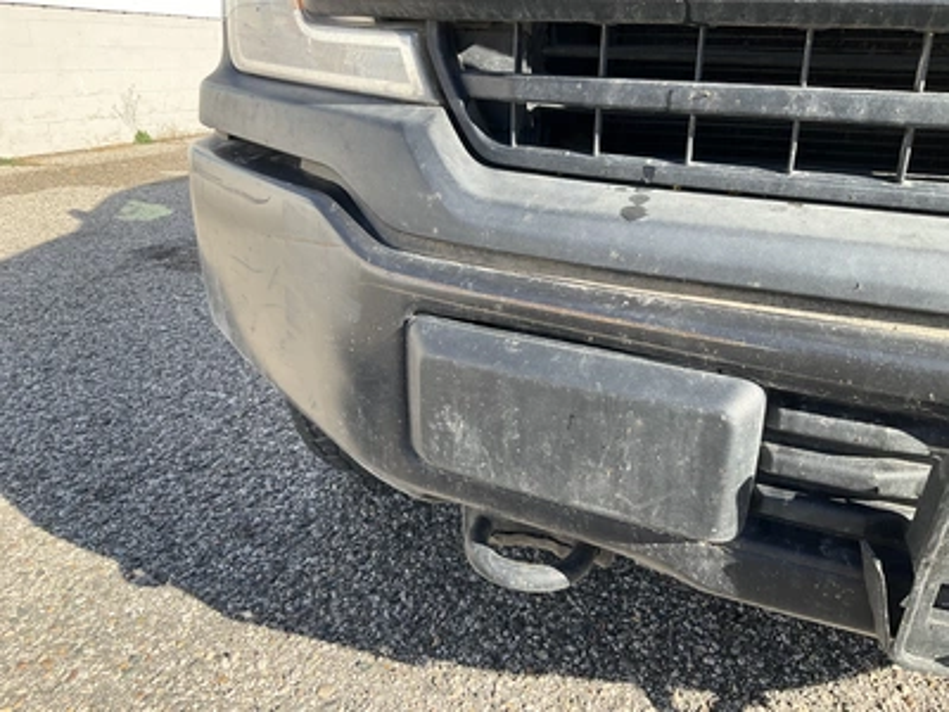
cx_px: 474
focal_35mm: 29
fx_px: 795
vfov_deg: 48.2
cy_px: 356
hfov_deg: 61.7
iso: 25
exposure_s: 1/446
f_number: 1.8
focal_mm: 3
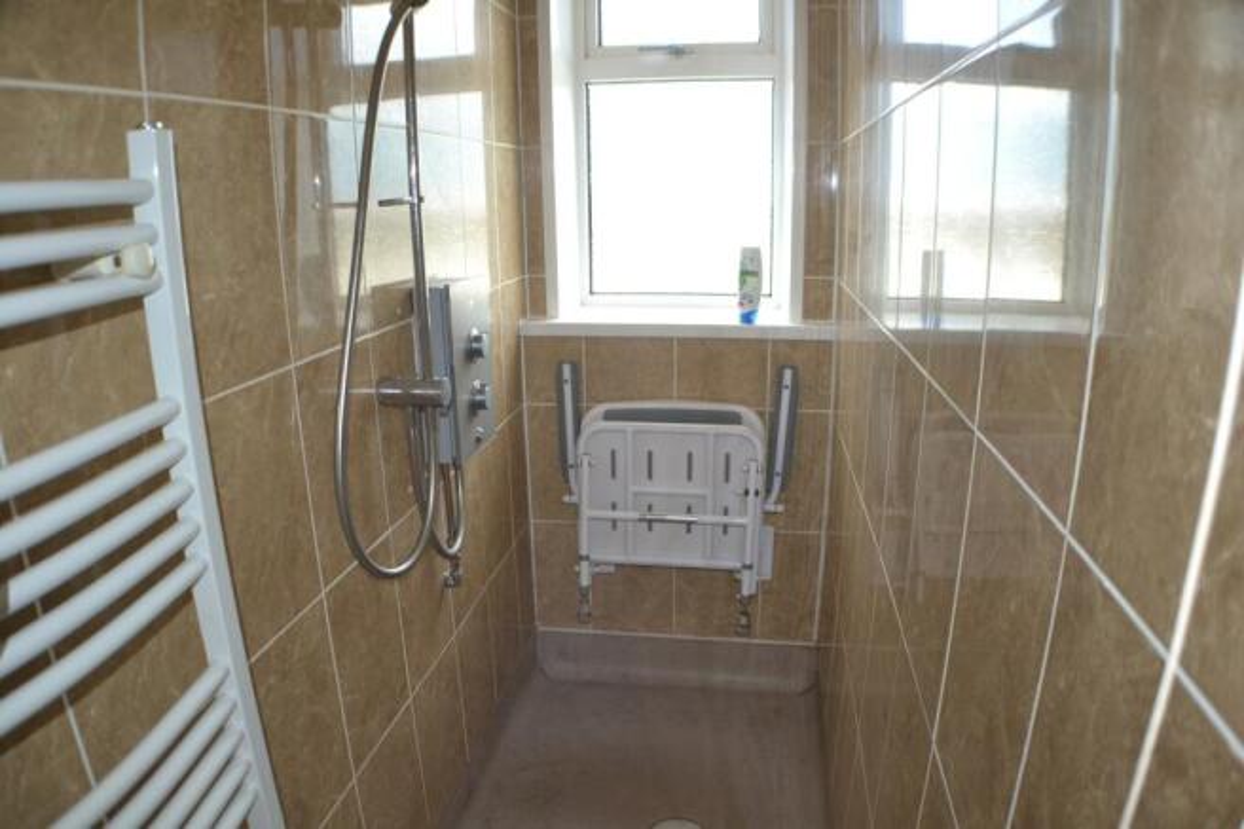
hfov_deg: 61.9
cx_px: 622
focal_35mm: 30
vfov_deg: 43.6
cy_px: 414
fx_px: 1036
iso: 320
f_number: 3.8
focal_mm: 20
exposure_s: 1/125
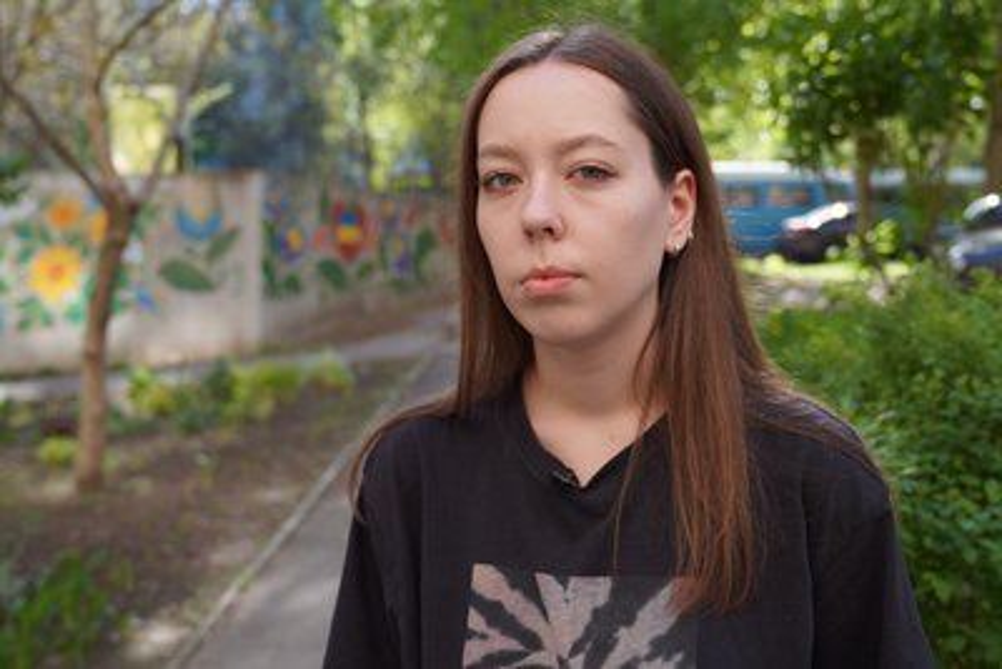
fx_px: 1462
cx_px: 501
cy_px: 334
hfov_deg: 37.8
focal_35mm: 52
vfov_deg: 25.8
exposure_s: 1/160
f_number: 4
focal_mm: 35
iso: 100
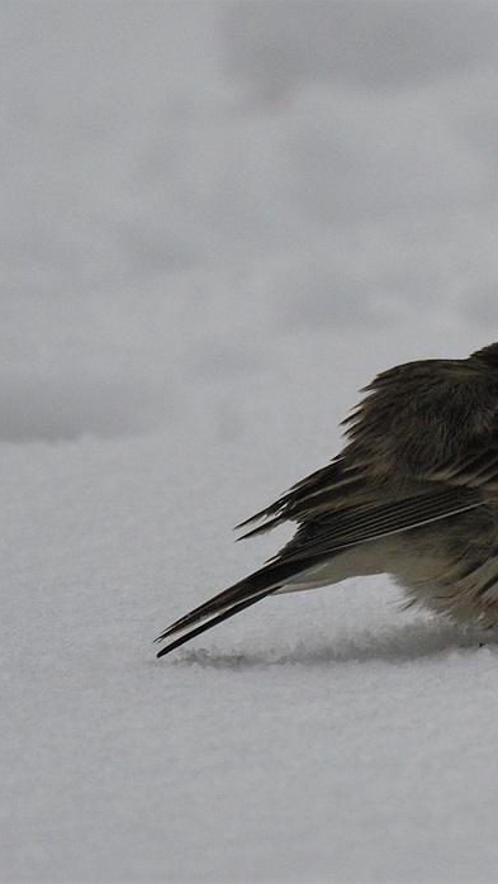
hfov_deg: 1.2
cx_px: 535
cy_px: 442
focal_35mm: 993
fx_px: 23294
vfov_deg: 2.2
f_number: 5.6
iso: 360
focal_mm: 420
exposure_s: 1/1250
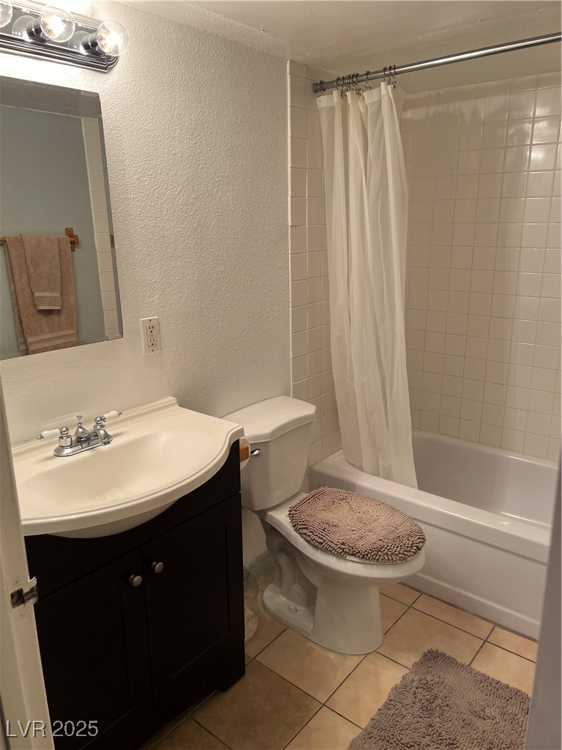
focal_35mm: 26
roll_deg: +1.3
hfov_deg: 53.1
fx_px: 563
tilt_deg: -14.1
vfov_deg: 67.3
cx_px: 281
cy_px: 375
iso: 100
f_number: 1.5
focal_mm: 5.7
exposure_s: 1/120
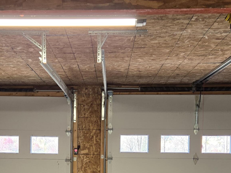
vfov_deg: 23.6
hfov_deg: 32.1
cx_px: 91
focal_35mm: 60
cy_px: 165
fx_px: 400
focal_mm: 5.4
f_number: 1.8
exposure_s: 1/120
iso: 100
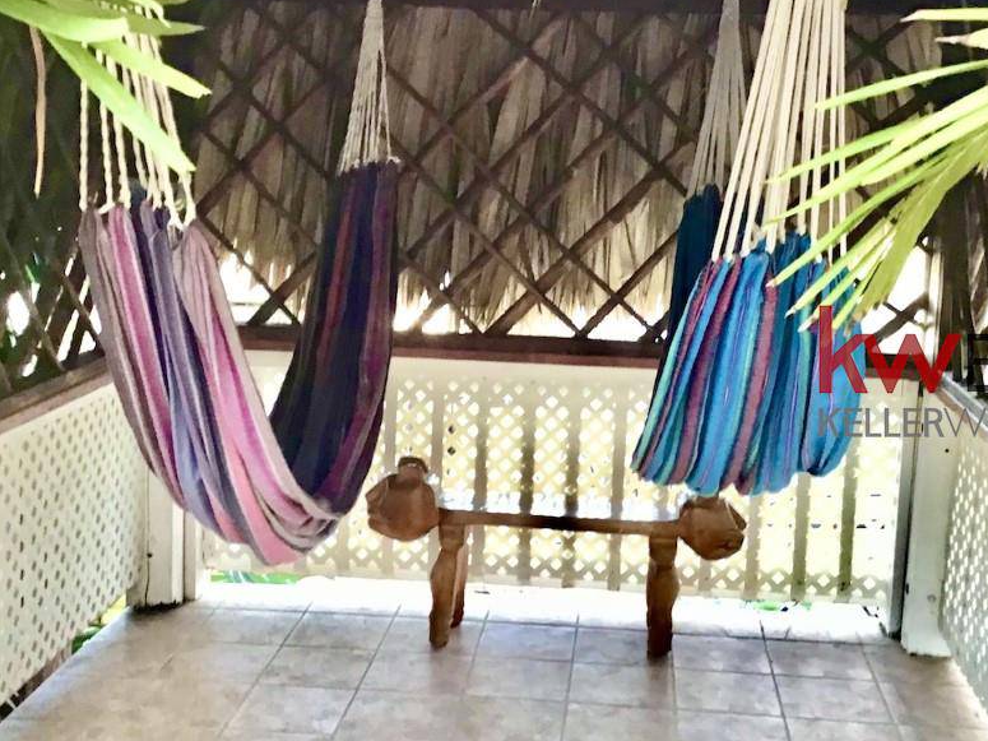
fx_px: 1370
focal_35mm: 48
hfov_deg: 39.7
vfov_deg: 30.2
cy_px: 337
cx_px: 498
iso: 40
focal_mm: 3.3
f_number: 2.4
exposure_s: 1/30
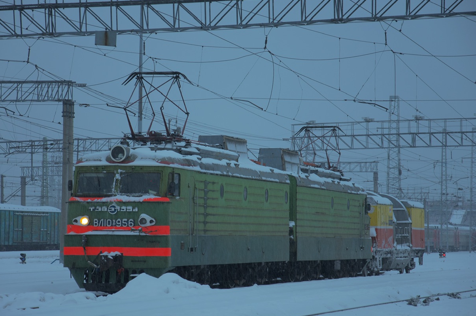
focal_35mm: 136
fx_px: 1790
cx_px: 227
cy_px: 158
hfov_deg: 15.1
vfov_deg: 10.1
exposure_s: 1/30
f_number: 5.6
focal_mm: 85
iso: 400
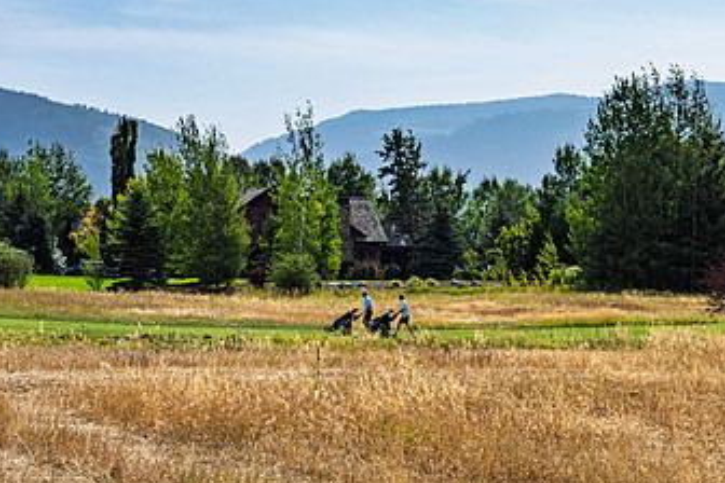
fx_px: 2437
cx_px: 557
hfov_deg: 16.8
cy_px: 273
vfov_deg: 11.3
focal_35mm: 121
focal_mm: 70
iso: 200
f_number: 9
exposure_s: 1/1600
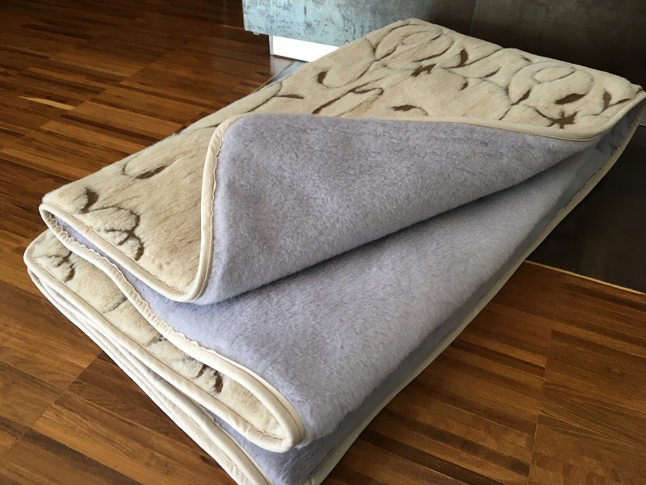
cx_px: 323
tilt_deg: -39.3
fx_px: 541
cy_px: 242
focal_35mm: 29
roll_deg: +0.8
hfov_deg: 61.7
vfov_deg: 48.2
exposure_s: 1/33
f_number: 2.2
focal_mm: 4.15
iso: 64
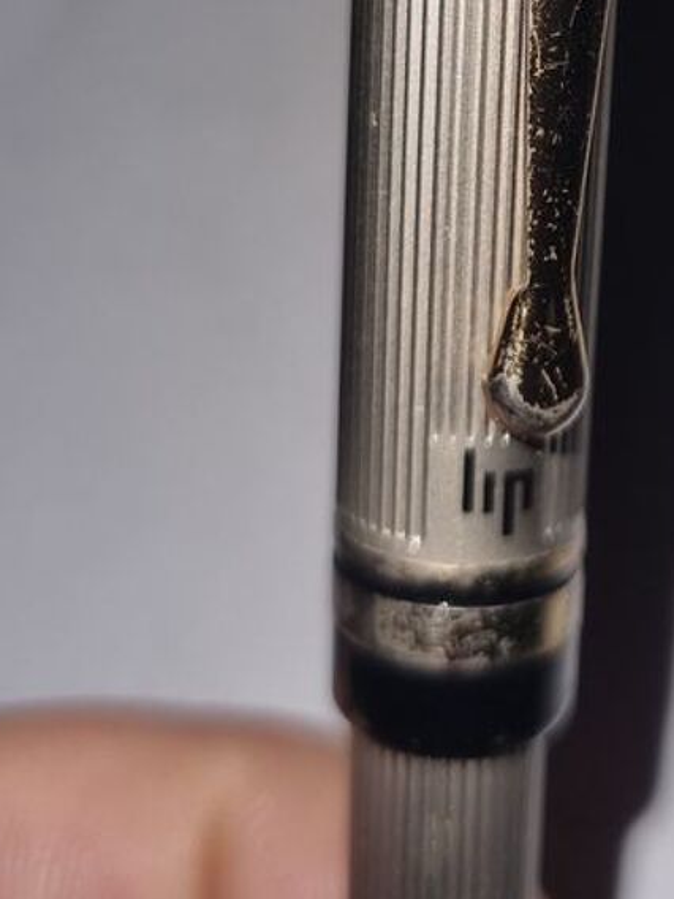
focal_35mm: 61
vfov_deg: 30.4
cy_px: 105
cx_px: 589
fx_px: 1584
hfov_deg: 23.5
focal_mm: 5.4
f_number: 1.8
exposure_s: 1/690
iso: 50
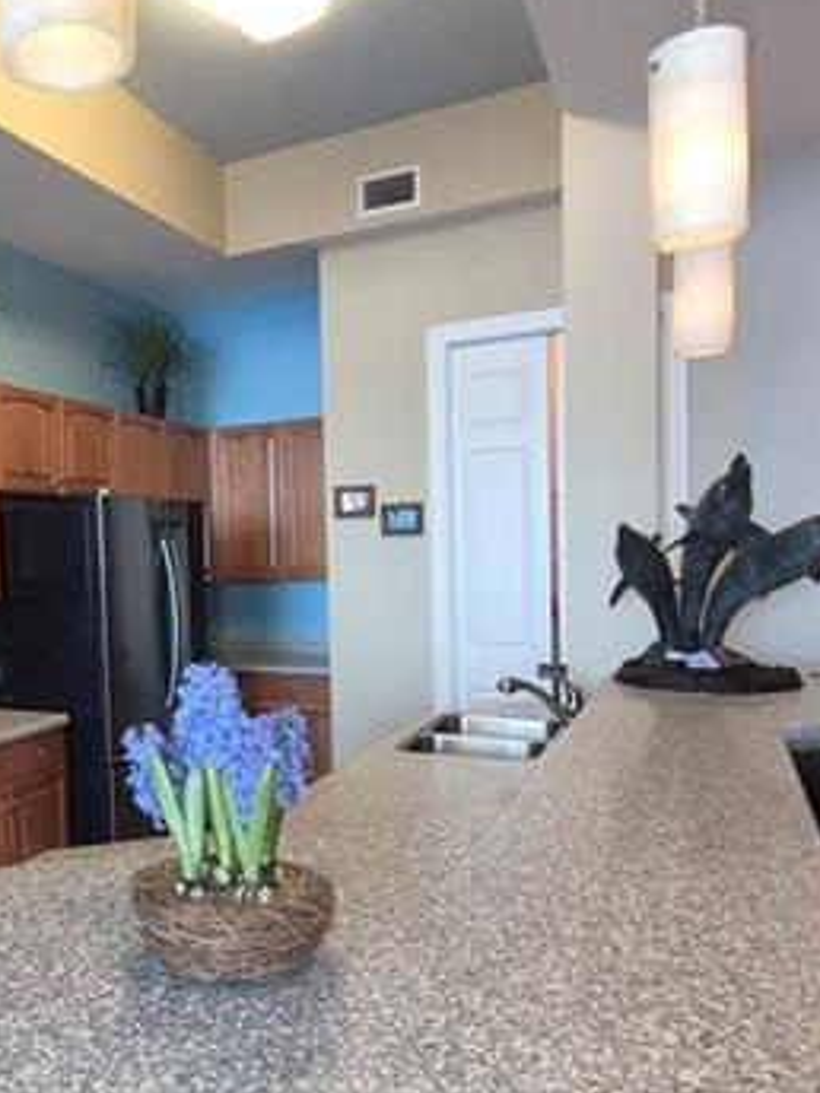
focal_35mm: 29
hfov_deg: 44.7
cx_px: 114
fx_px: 916
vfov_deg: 61.6
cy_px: 566
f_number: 2.2
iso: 200
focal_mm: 1.74
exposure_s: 1/60
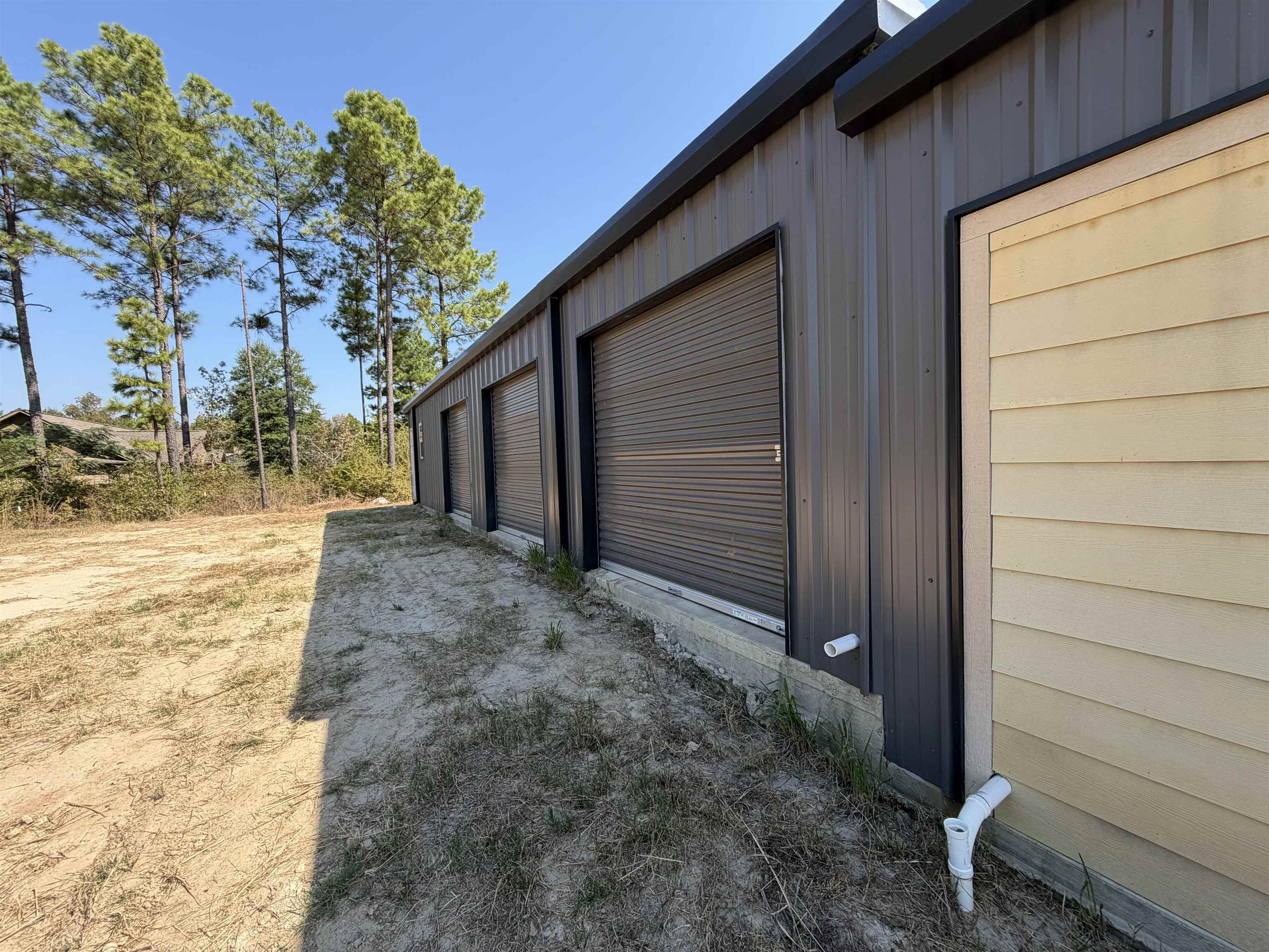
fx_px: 513
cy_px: 476
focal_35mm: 14
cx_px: 634
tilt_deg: -1.9
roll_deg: +2.0
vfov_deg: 85.7
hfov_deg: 102.1
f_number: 2.2
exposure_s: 1/651
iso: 40
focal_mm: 2.22
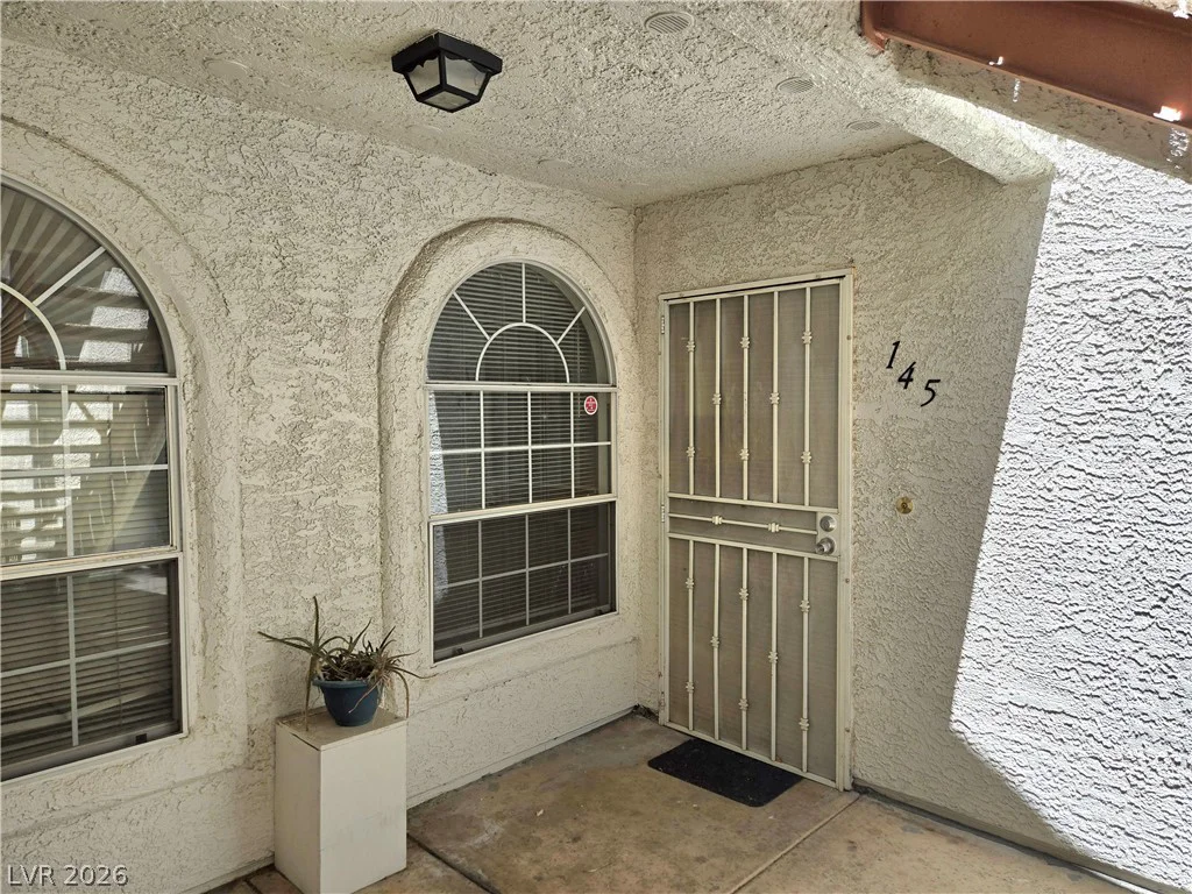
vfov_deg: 58.9
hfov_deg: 73.9
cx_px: 596
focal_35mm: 23
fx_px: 792
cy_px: 447
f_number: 1.8
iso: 80
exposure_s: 1/3333
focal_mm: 5.4
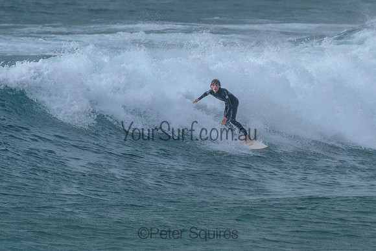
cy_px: 118
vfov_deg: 2.5
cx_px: 229
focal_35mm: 550
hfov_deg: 3.7
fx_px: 5749
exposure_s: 1/2000
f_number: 9
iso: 500
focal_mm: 400
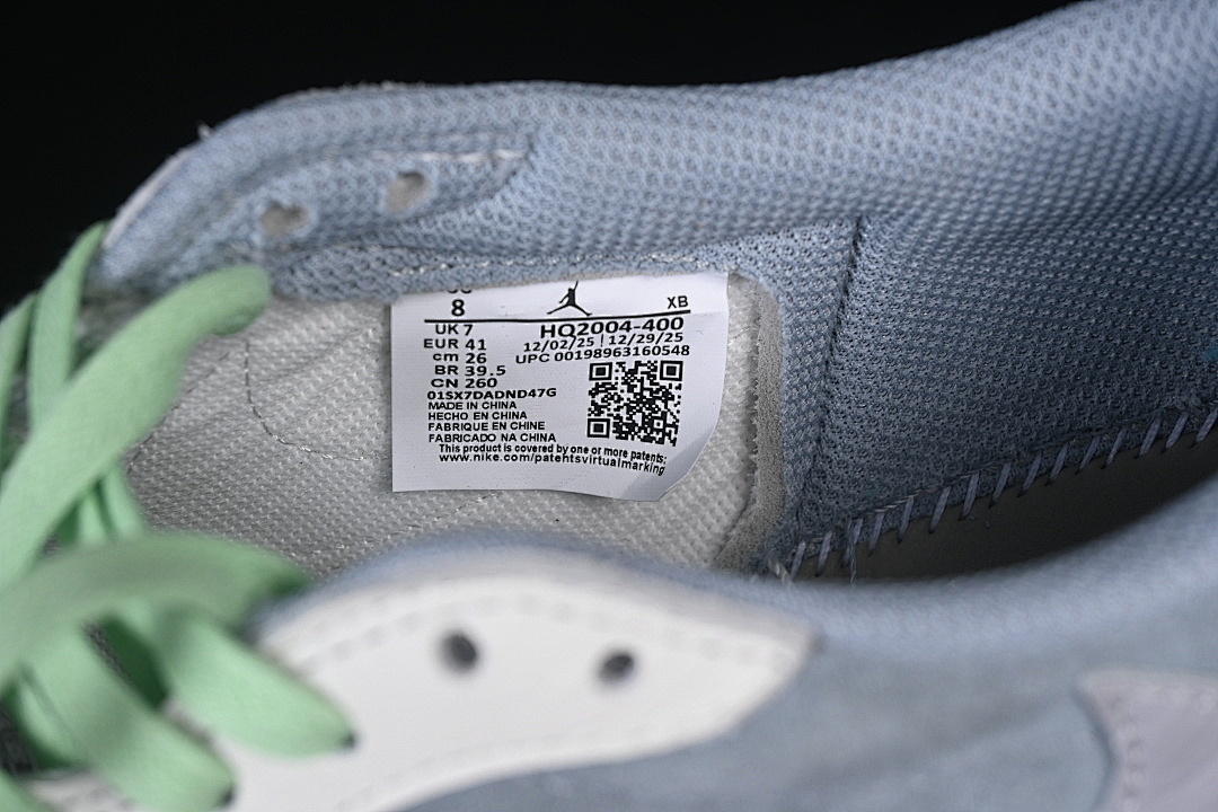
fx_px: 2537
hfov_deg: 27.0
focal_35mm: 75
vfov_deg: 18.2
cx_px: 609
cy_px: 406
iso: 160
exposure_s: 1/80
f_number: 7.1
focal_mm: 50
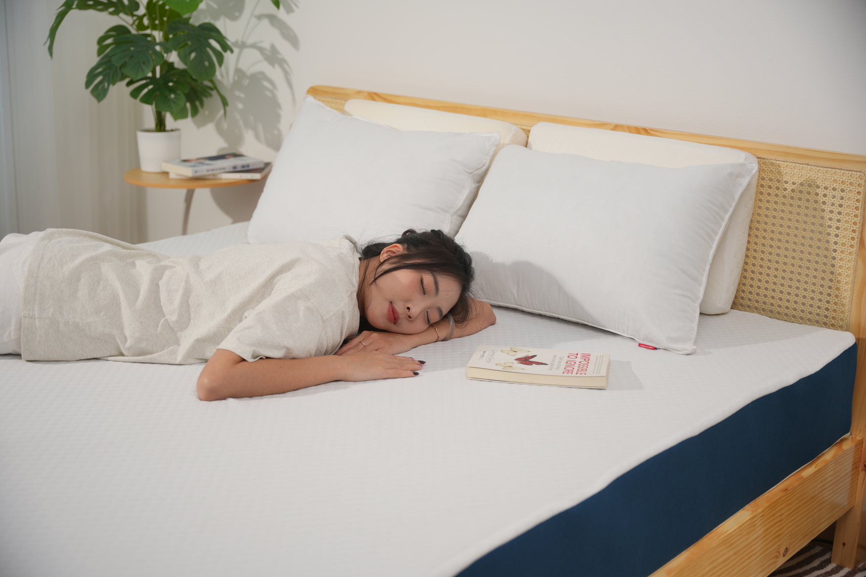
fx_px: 1200
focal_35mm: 50
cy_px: 288
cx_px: 433
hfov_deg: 39.7
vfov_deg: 27.0
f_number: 2.8
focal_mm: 49.9
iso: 100
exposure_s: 1/250
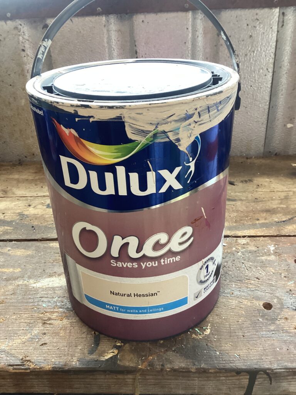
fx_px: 353
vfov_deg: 58.4
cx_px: 148
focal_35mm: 31
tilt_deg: -28.0
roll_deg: +1.8
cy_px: 198
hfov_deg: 45.4
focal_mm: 3.3
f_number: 2.4
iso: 100
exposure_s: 1/50
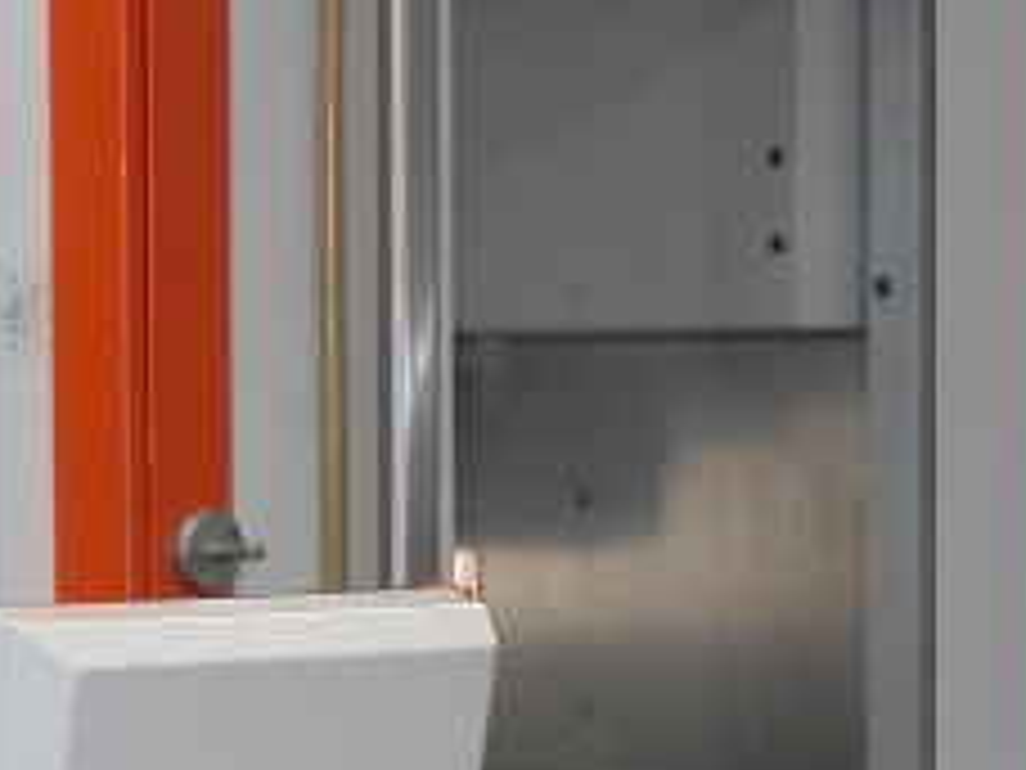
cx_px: 115
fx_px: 7766
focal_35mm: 262
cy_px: 833
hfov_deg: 7.5
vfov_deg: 5.7
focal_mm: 15.4
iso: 117
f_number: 4
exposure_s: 1/60
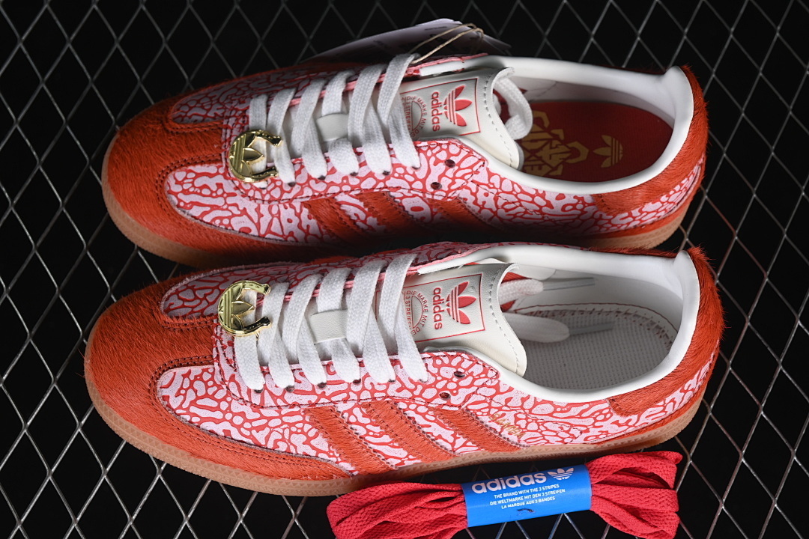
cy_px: 270
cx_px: 404
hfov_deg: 27.0
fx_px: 1685
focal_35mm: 75
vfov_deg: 18.2
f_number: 7.1
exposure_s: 1/80
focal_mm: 50
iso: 160
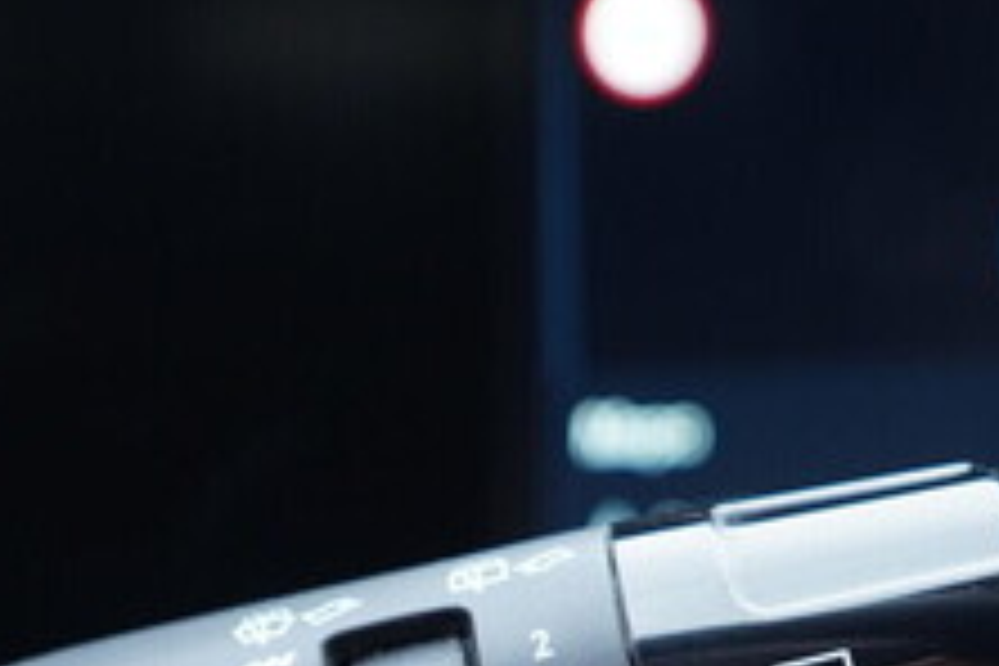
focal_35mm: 89
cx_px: 454
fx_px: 2470
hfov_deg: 22.9
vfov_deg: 15.0
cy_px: 700
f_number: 2.8
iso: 320
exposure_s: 1/40
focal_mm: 24
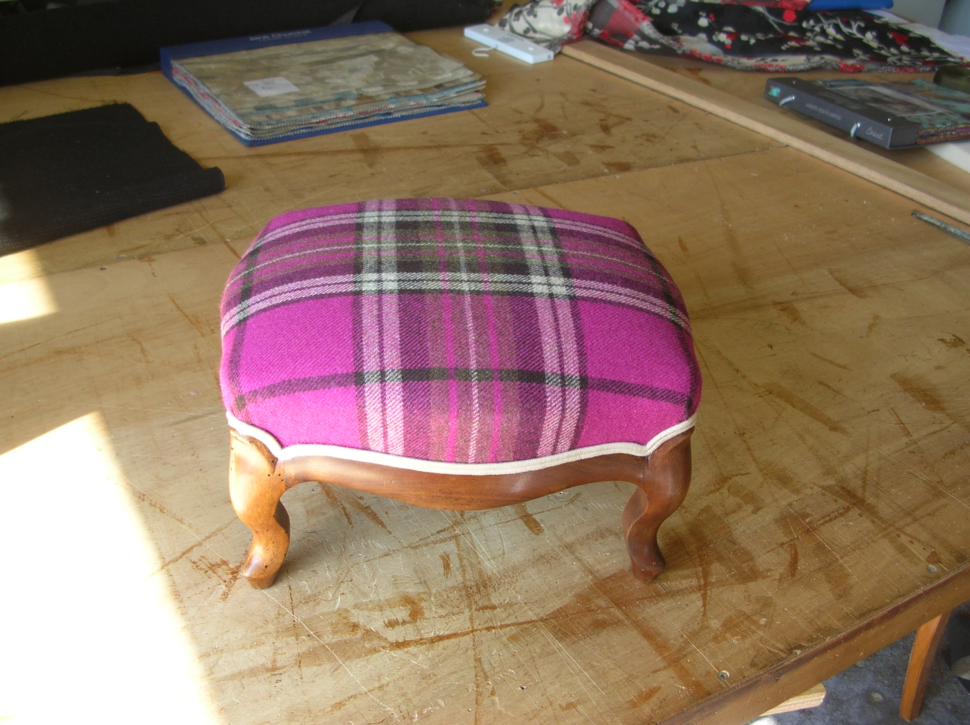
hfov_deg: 52.7
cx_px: 485
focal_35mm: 35
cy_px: 362
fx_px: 980
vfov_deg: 40.6
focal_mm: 5.8
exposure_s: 1/63.1
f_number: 2.8
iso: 50
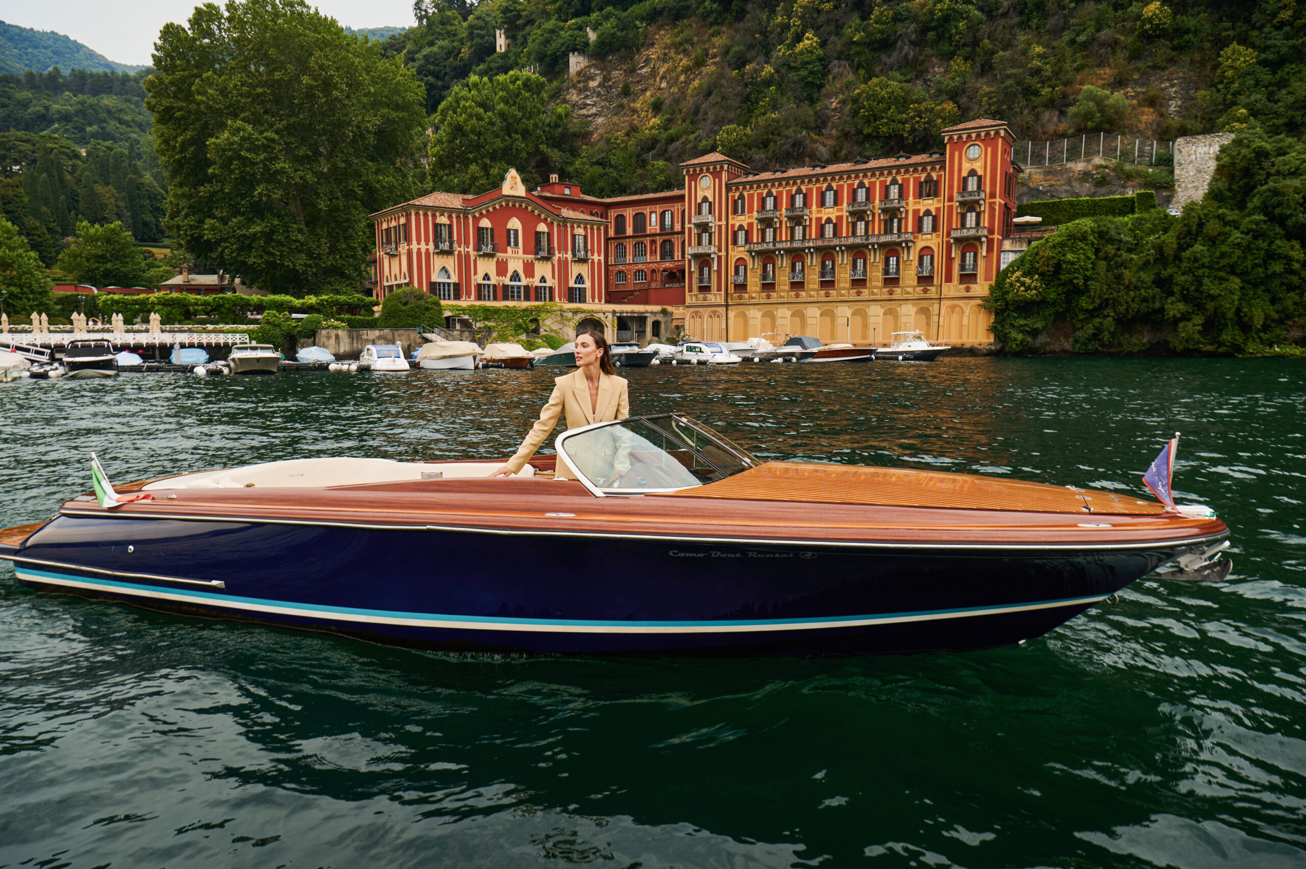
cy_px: 434
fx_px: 870
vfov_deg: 53.1
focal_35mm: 24
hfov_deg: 73.8
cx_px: 653
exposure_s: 1/200
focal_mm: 24
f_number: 6.3
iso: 500
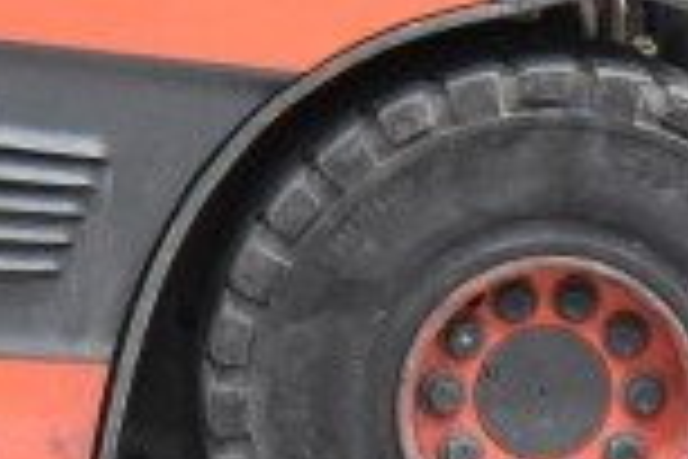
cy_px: -882
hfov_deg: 8.6
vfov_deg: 5.5
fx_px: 4510
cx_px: -279
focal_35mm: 236
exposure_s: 1/25
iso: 1600
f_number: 4.5
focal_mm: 20
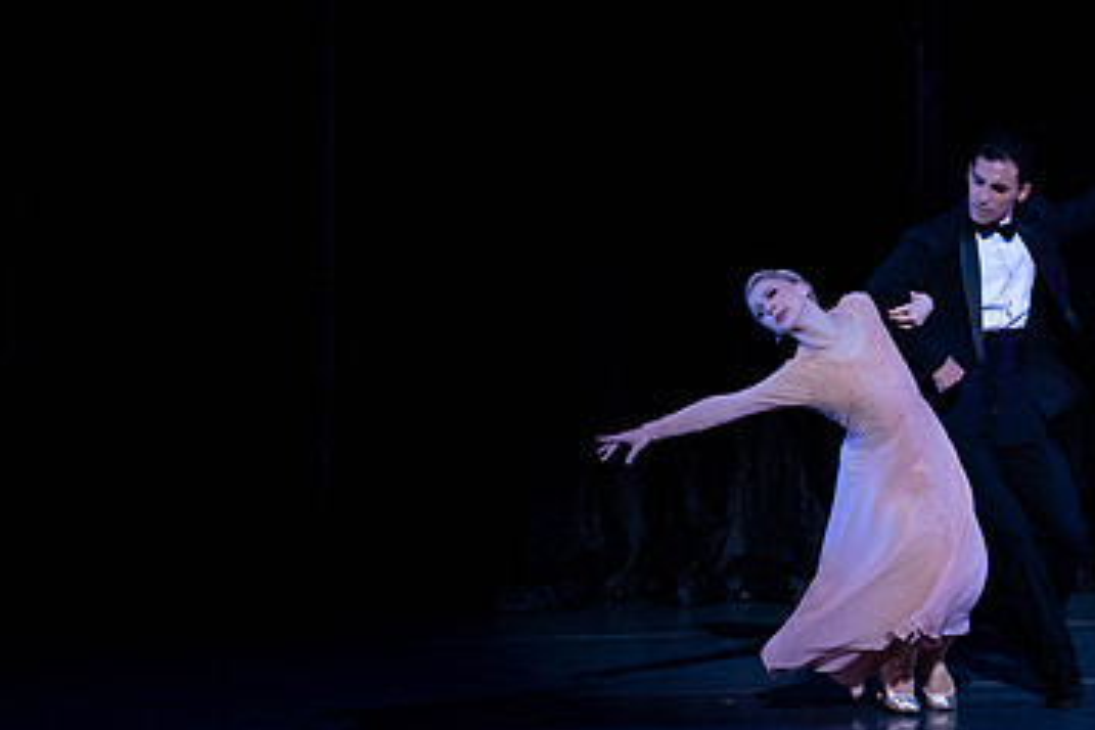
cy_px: 53
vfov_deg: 2.7
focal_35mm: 514
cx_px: 867
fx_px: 15633
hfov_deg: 4.0
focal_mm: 200
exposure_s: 1/320
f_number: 2.8
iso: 2500
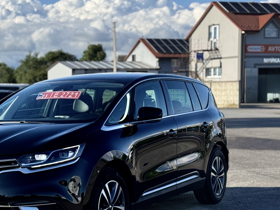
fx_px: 671
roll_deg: +0.7
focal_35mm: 83
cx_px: 67
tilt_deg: -3.3
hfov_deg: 23.3
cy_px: 136
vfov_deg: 17.7
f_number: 1.78
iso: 64
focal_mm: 6.76
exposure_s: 1/1724
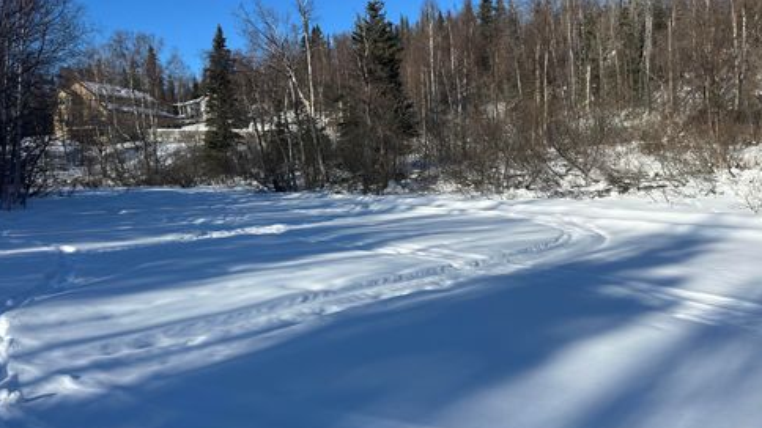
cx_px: 378
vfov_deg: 42.8
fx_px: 545
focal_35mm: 27
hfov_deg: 69.9
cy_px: 193
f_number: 1.78
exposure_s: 1/4762
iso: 80
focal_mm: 6.86
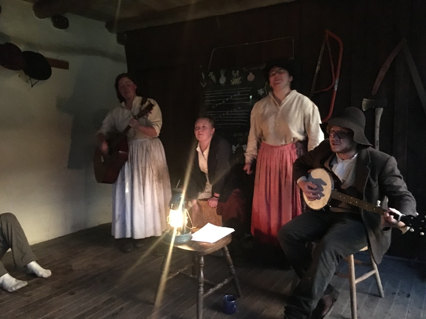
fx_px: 357
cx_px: 213
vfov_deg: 48.2
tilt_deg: -6.1
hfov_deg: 61.7
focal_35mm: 29
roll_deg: +2.1
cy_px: 160
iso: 1250
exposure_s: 1/15
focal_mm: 4.15
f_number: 2.2
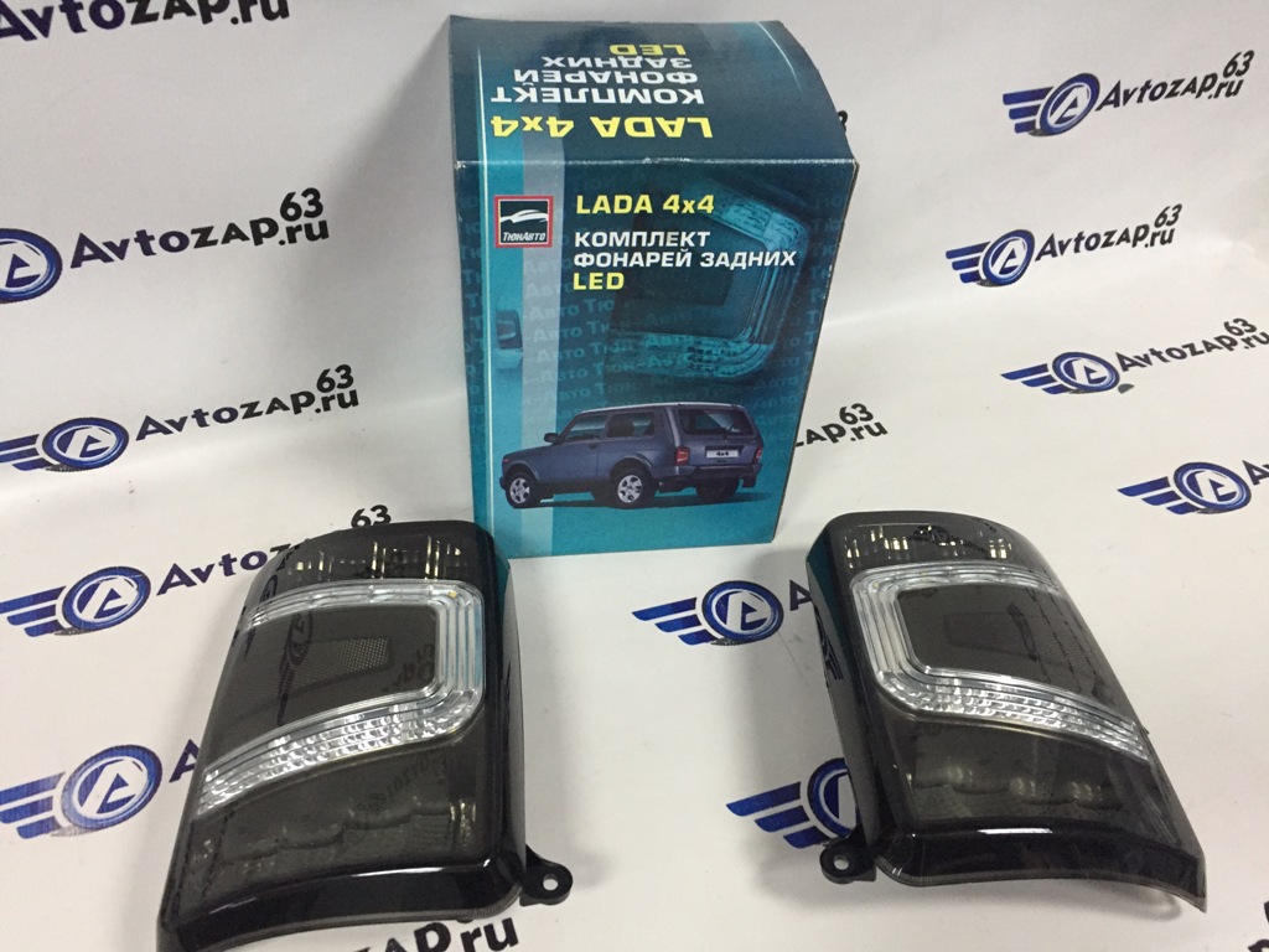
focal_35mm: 29
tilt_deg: -42.8
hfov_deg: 61.7
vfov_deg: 48.2
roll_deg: -3.4
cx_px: 634
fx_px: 1063
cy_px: 476
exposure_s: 1/33
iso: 250
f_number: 2.2
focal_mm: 4.15
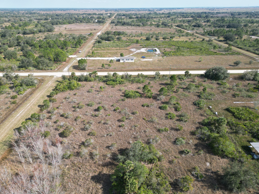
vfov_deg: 54.9
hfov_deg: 69.4
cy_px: 97
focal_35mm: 25
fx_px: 187
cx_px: 126
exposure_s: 1/2000
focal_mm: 6.72
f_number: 1.7
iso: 140
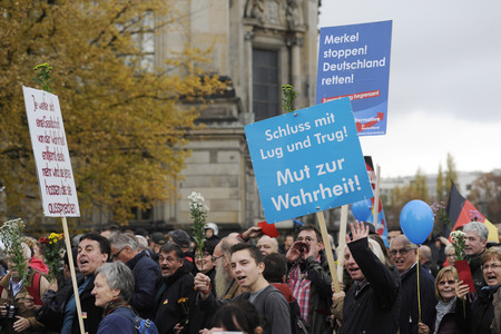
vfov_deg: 14.9
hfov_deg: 22.1
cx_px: 250
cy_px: 167
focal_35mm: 92
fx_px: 1280
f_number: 4.5
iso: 800
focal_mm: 92
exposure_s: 1/500
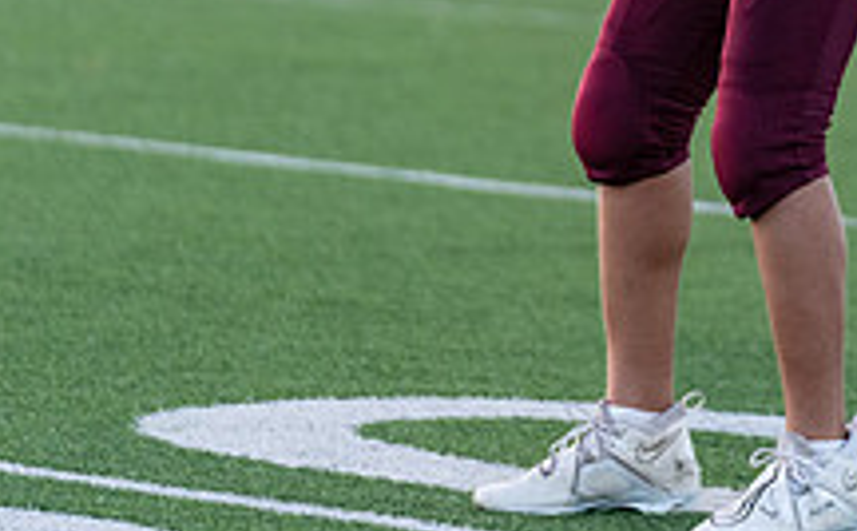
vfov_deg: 2.9
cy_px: -222
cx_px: 762
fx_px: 10372
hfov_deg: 4.7
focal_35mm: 445
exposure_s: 1/1000
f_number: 2.8
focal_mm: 159
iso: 1600
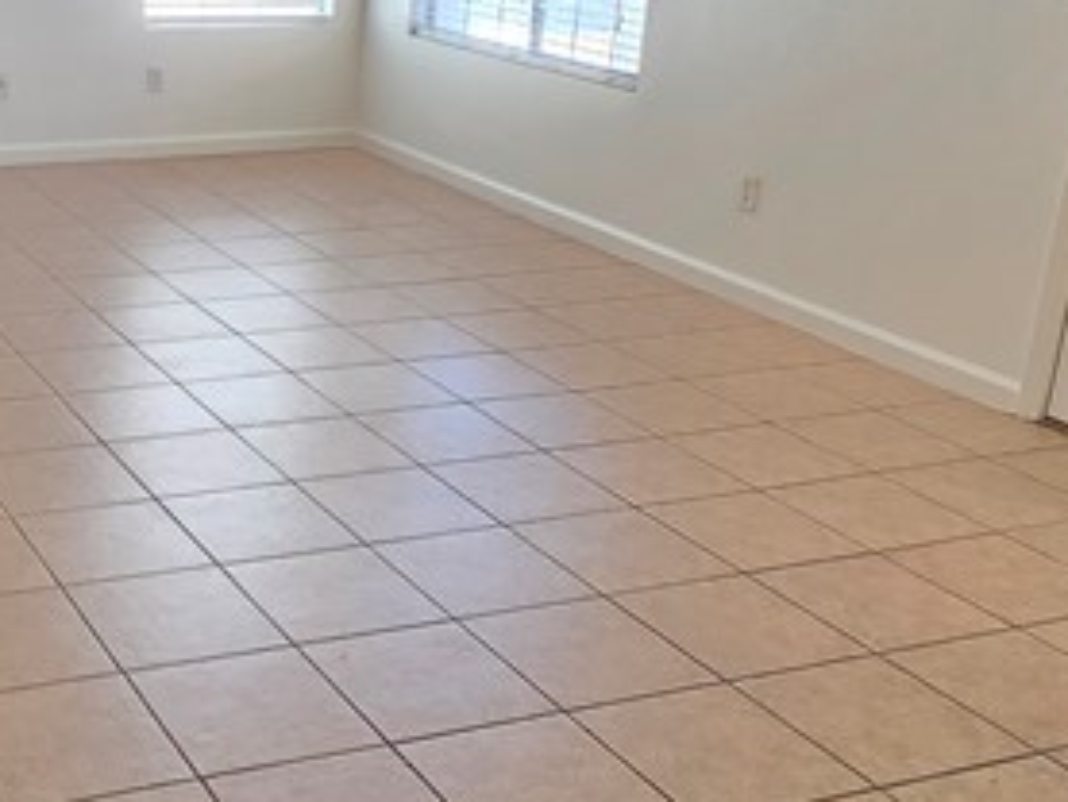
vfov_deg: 30.2
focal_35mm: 48
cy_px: 320
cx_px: 46
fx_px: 1482
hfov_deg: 36.4
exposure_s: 1/120
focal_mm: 2.2
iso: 160
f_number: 1.9
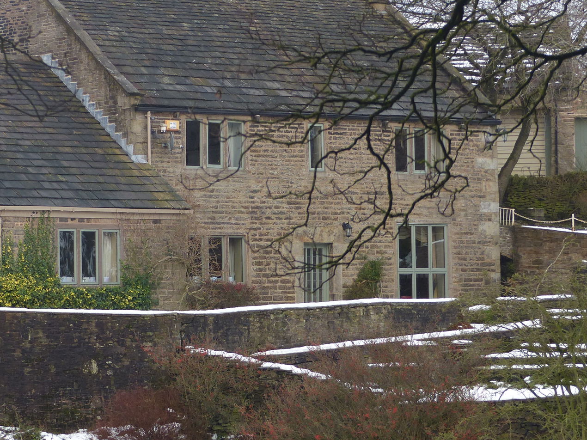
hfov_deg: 10.4
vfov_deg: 7.9
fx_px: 3204
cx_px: 155
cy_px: 143
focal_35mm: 189
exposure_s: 1/125
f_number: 2.8
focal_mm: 20.5
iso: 100
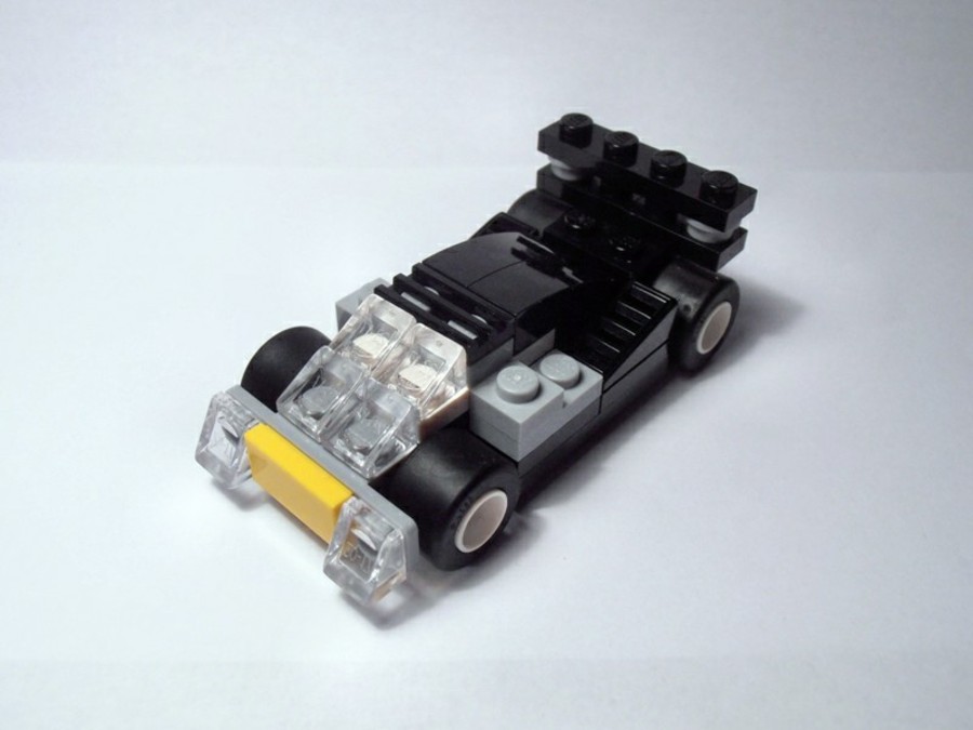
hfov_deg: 50.1
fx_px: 1040
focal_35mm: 37
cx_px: 486
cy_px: 365
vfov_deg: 38.7
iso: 80
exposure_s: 1/60
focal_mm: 6.61
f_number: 3.9
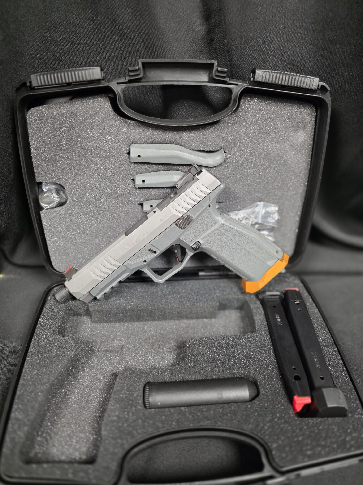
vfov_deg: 73.9
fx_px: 322
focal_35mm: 23
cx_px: 182
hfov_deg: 58.9
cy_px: 242
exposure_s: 1/100
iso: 800
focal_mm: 6.3
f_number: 1.7
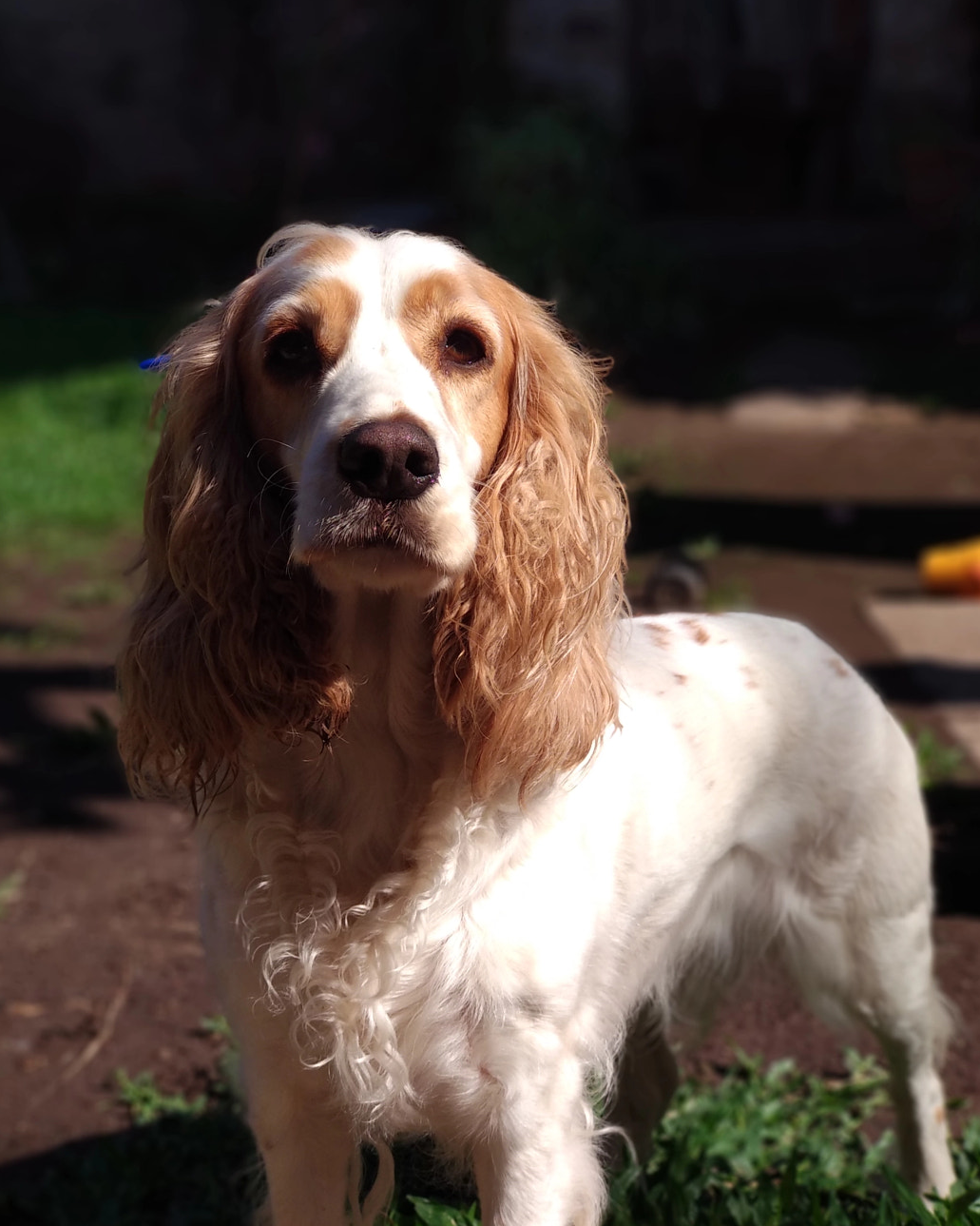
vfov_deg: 30.0
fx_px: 2284
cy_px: 724
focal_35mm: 63
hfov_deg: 24.2
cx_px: 453
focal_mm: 5.99
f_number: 2.6
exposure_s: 1/716
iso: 100
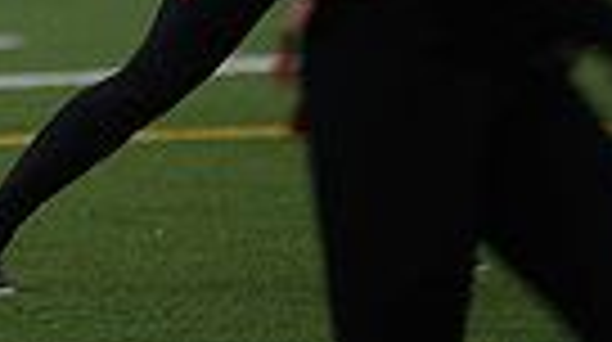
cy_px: -304
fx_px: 14501
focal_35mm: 895
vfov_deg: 1.3
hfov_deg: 2.4
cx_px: -328
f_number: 2.8
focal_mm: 200
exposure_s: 1/200
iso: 72
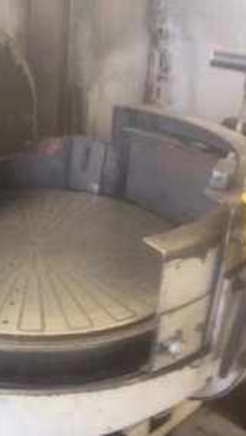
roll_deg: -0.7
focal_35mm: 52
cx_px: 27
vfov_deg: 39.9
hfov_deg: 22.5
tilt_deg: -24.8
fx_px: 602
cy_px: 219
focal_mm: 4.28
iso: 80
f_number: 2.4
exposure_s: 1/20
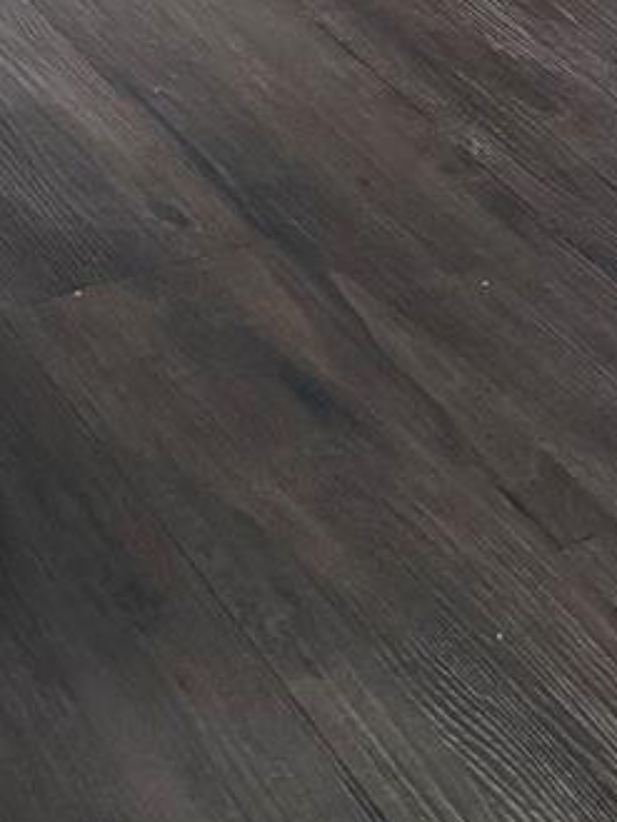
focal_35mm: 112
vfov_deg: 13.9
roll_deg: -1.7
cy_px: -982
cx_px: 235
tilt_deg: -4.9
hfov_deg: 13.2
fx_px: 2660
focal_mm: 6.76
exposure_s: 1/105
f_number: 1.78
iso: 200
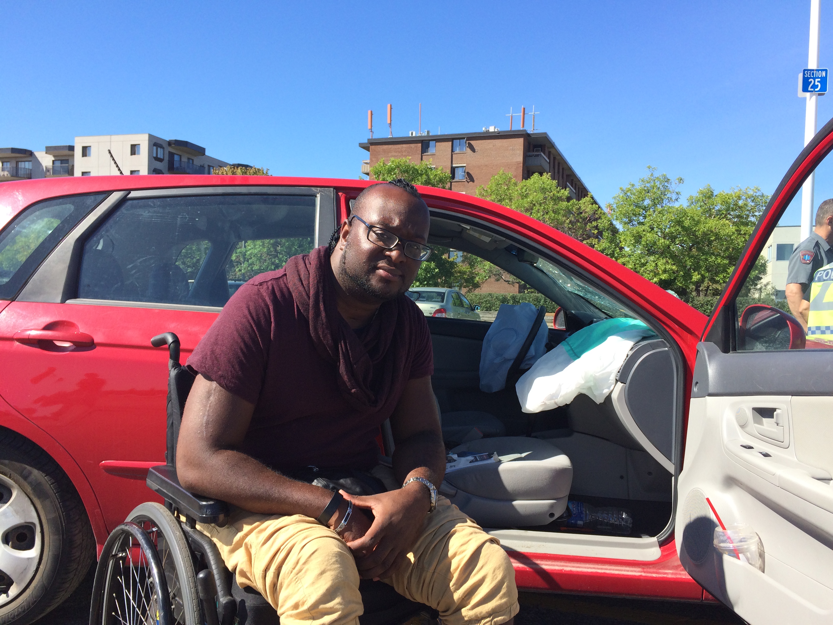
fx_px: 698
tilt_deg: -2.3
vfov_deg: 48.2
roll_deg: -1.5
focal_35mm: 29
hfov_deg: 61.7
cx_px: 416
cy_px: 312
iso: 32
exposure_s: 1/1080
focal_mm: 4.15
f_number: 2.2
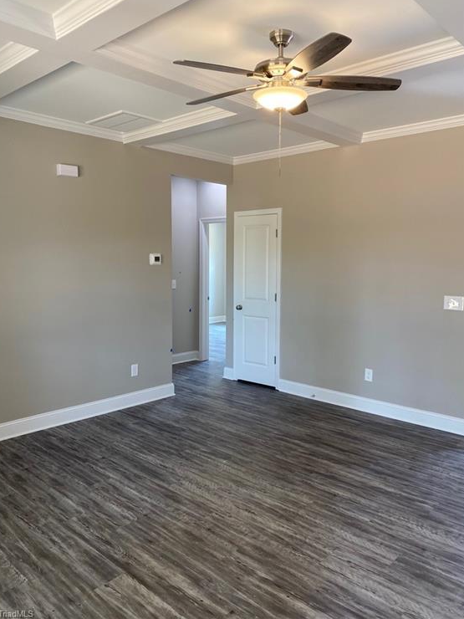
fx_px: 483
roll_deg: -0.1
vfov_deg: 65.3
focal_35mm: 27
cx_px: 229
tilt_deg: -3.9
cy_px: 299
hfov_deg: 51.4
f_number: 1.8
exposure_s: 1/120
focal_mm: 4.25
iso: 125
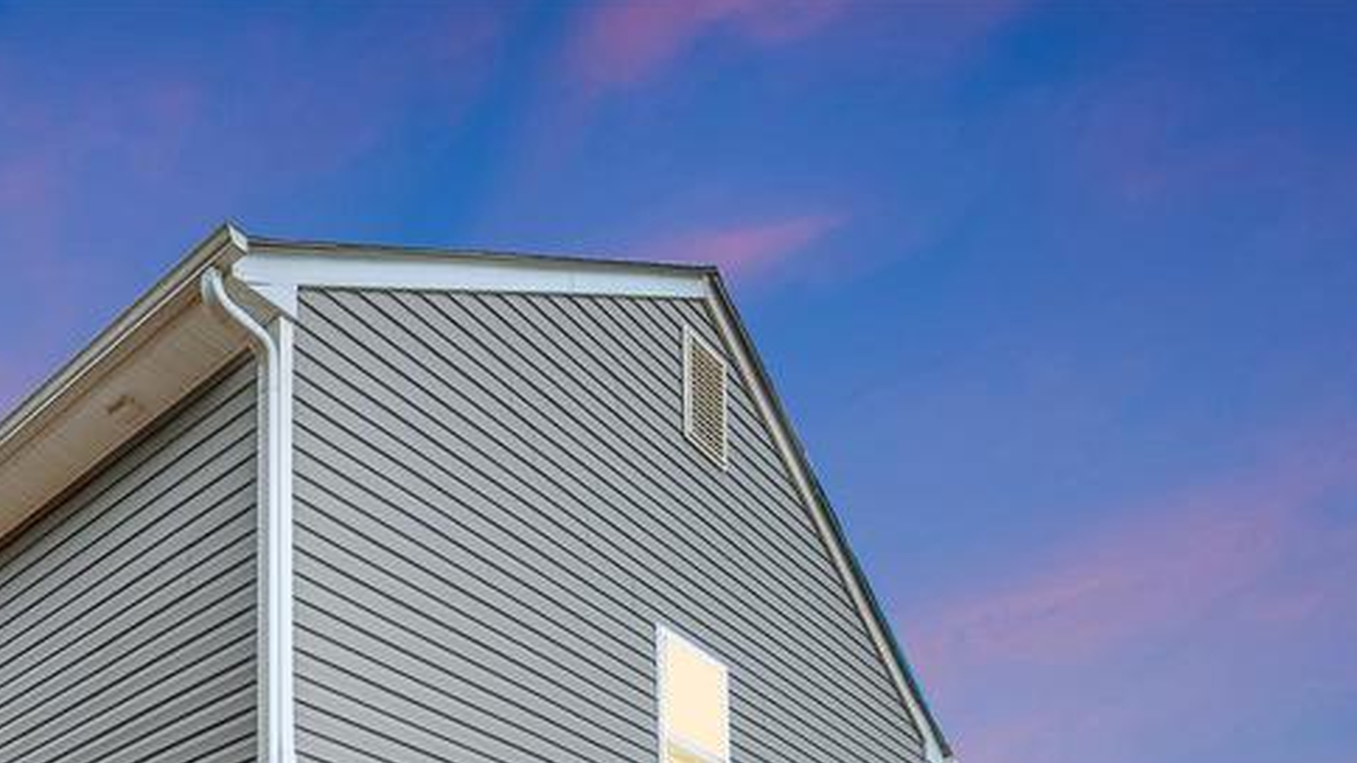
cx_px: 45
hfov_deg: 51.9
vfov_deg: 31.0
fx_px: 1115
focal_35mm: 31
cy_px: 947
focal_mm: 14
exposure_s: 1/250
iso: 100
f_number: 5.6
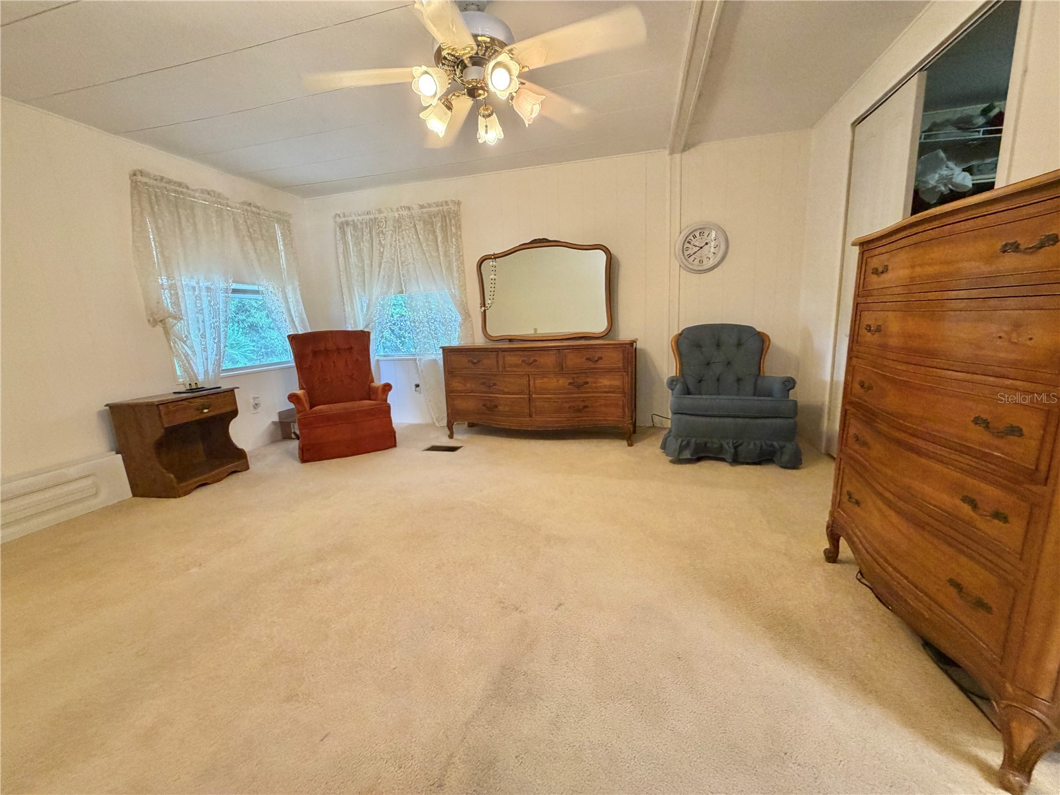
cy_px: 398
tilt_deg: -10.5
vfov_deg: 85.7
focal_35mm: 14
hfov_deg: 102.1
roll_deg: +2.7
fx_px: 429
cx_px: 530
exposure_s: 1/60
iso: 250
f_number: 2.2
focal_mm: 2.22
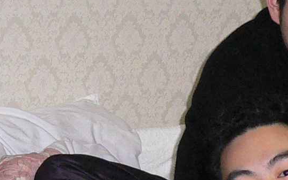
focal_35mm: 176
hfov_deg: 11.9
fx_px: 1381
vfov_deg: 7.4
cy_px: 128
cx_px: 49
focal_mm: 5.8
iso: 300
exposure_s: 1/60
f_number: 2.8
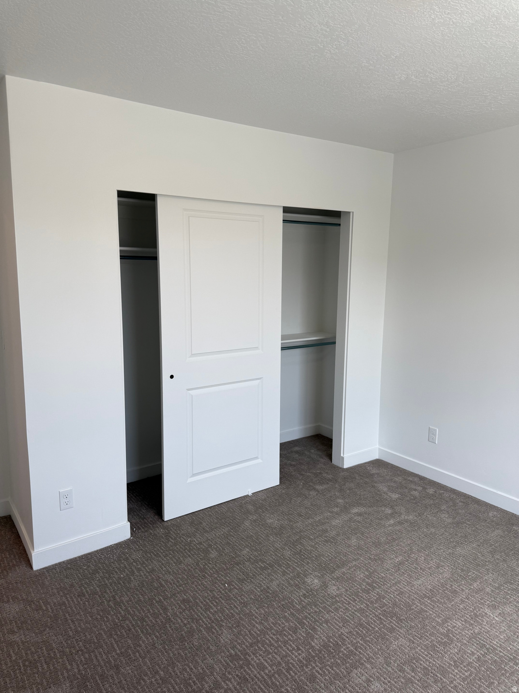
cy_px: 346
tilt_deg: -4.8
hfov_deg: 56.8
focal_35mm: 24
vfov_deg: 71.6
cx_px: 260
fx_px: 480
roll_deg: -0.7
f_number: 1.78
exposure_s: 1/327
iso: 80
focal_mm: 6.76
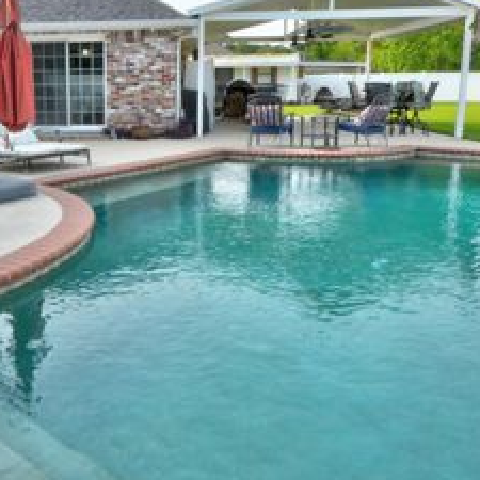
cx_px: 134
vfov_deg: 47.6
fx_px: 533
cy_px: 157
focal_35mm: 34
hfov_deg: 47.1
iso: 2500
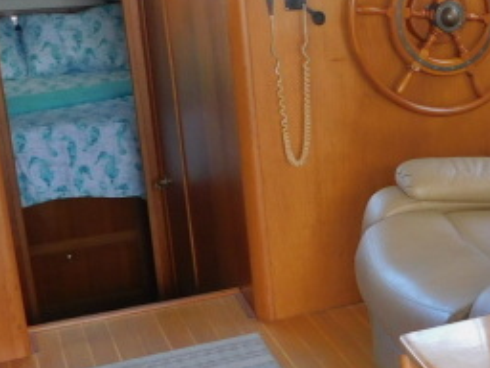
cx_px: 601
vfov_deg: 20.4
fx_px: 1019
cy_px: 178
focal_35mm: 72
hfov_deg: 24.3
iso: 125
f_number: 3
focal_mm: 4
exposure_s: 1/30
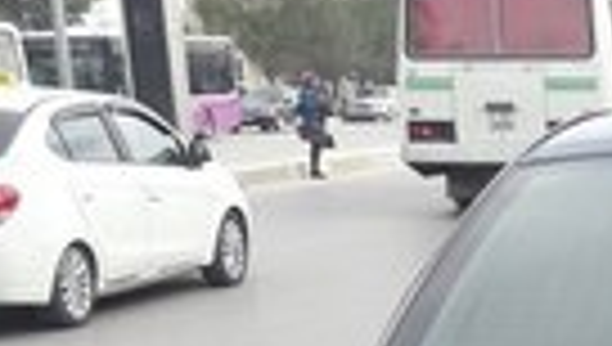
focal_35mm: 111
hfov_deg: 18.0
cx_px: 792
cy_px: 683
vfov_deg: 10.2
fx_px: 1804
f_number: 1.9
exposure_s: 1/682
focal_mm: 3.7
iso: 40
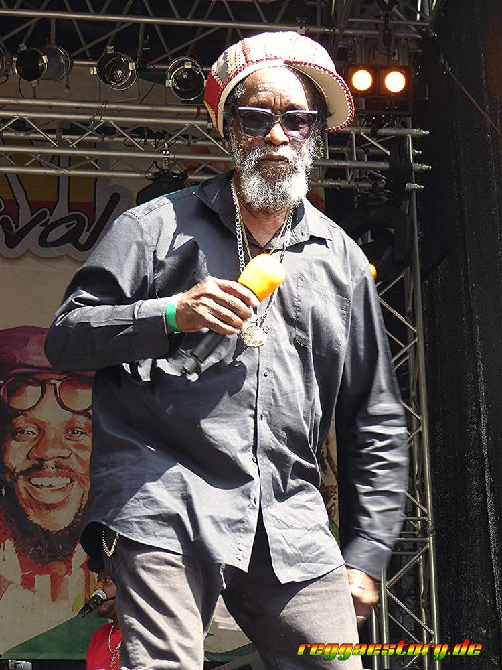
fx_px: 1663
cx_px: 251
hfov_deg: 17.2
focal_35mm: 86
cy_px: 335
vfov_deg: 22.8
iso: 100
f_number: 3.2
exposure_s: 1/125
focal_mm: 15.5
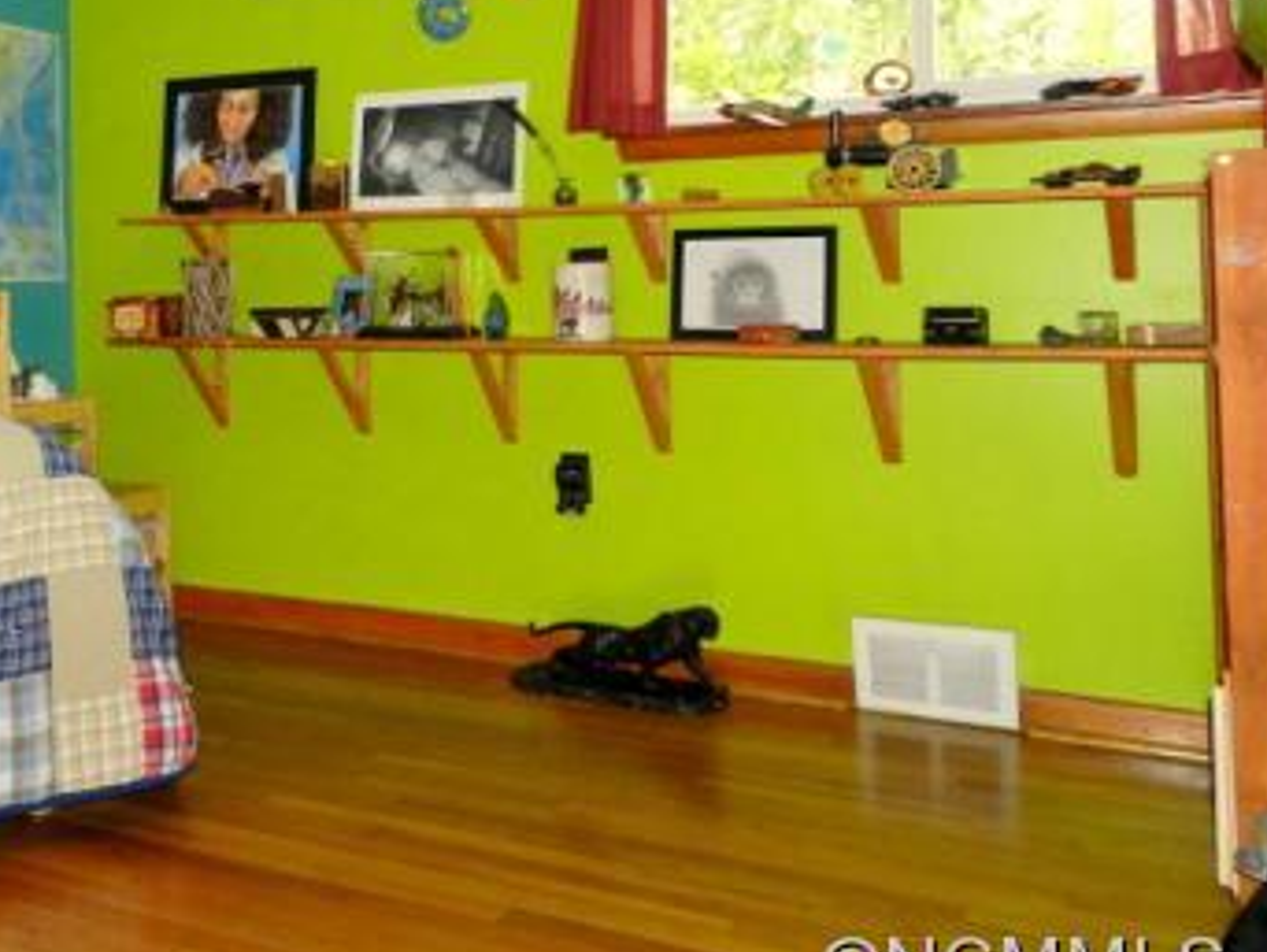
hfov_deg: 44.8
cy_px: 244
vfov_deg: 36.1
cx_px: 207
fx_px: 1428
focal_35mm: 39
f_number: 3.4
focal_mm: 4
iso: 200
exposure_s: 1/60
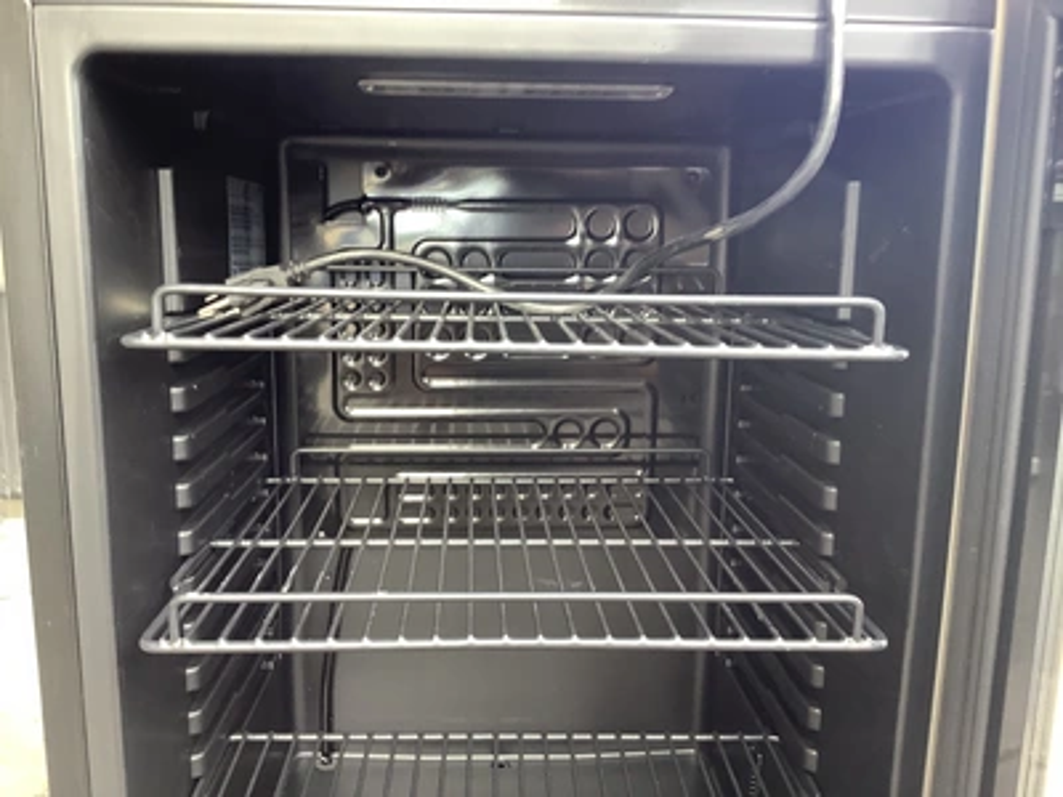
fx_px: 952
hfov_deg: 58.4
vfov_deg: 45.4
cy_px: 398
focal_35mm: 31
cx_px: 532
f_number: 2.4
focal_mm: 3.3
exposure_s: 1/60
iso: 125
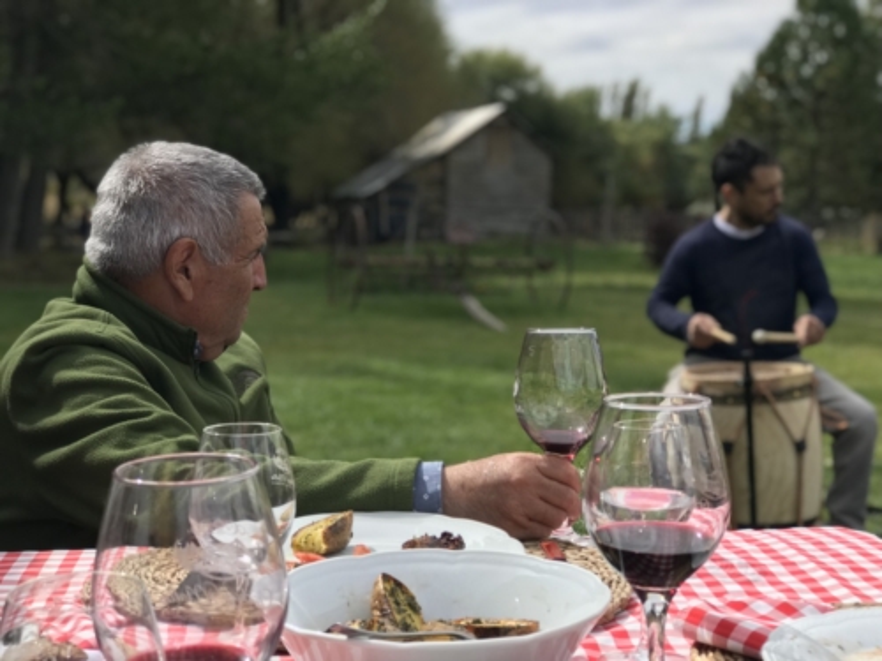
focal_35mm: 57
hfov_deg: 33.8
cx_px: 441
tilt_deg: -7.4
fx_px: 1452
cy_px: 330
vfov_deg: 25.7
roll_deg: -1.5
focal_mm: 6.6
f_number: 2.8
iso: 20
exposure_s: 1/476
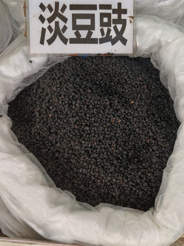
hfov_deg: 39.6
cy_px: 123
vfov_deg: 51.4
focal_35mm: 36
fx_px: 255
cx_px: 92
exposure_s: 1/50
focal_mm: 4.84
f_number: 1.88
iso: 459
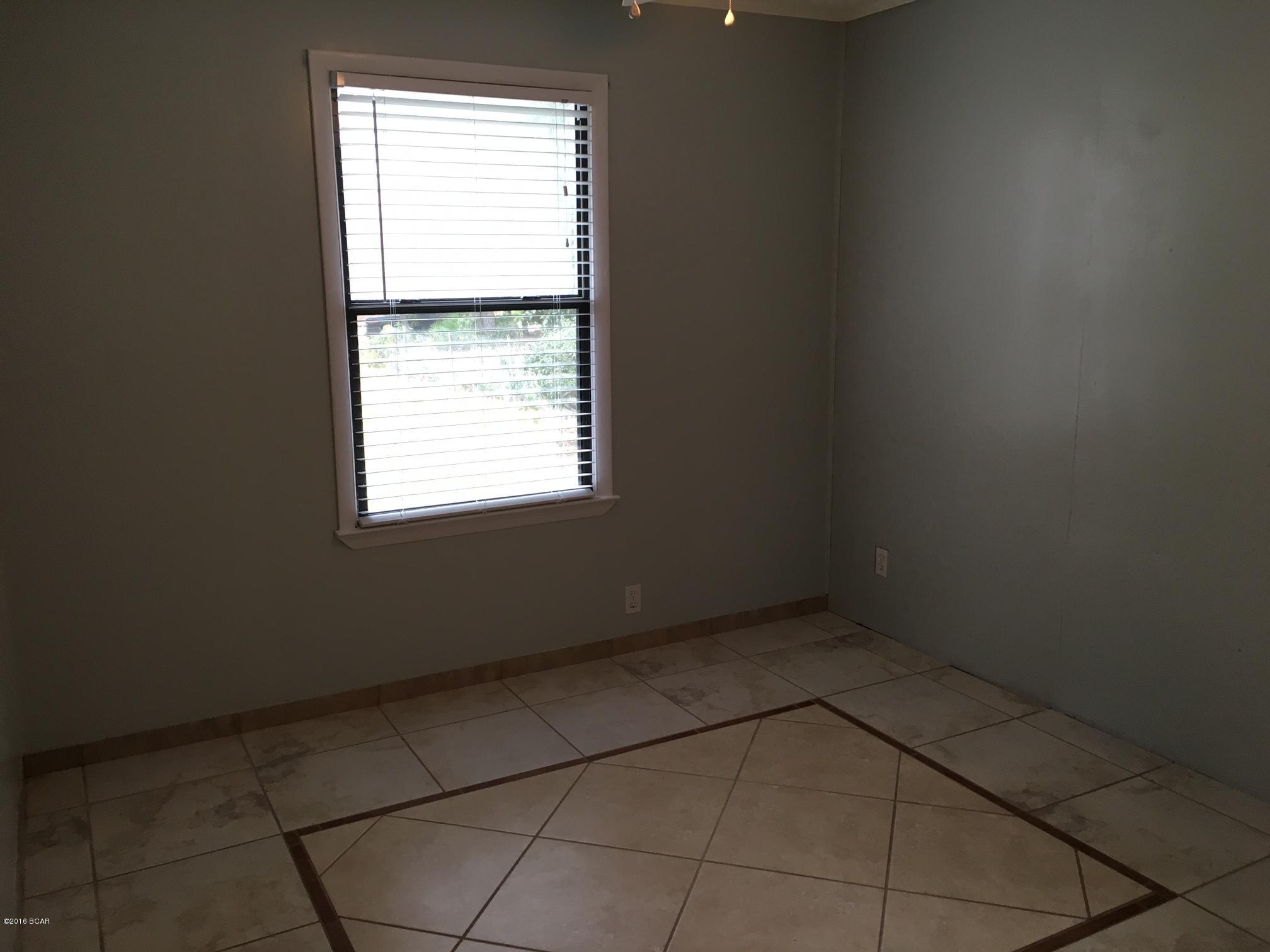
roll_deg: +0.2
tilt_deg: -10.8
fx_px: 1064
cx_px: 635
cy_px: 476
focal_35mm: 29
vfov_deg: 48.2
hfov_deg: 61.7
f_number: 2.2
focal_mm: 4.15
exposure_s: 1/30
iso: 50
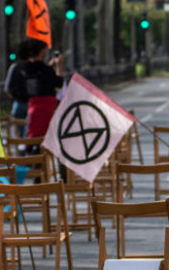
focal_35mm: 451
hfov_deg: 2.9
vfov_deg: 4.6
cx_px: 254
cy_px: 314
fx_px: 3320
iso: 200
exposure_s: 1/1000
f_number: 4
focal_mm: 80
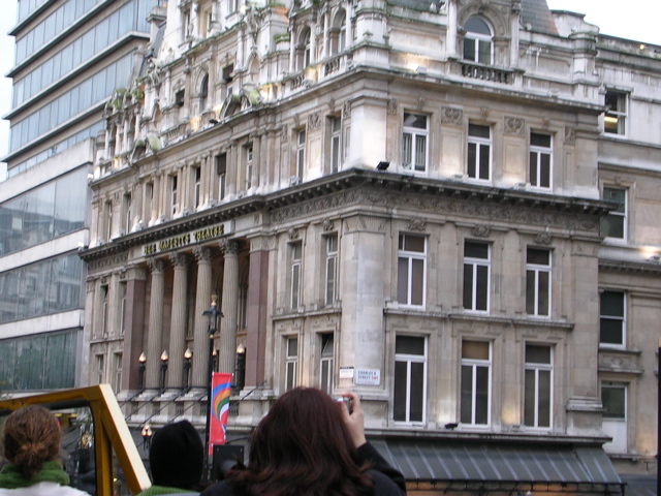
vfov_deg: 19.4
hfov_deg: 25.7
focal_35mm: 76
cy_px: 248
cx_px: 330
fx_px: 1451
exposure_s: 1/31
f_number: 3.9
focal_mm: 11.5
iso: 50
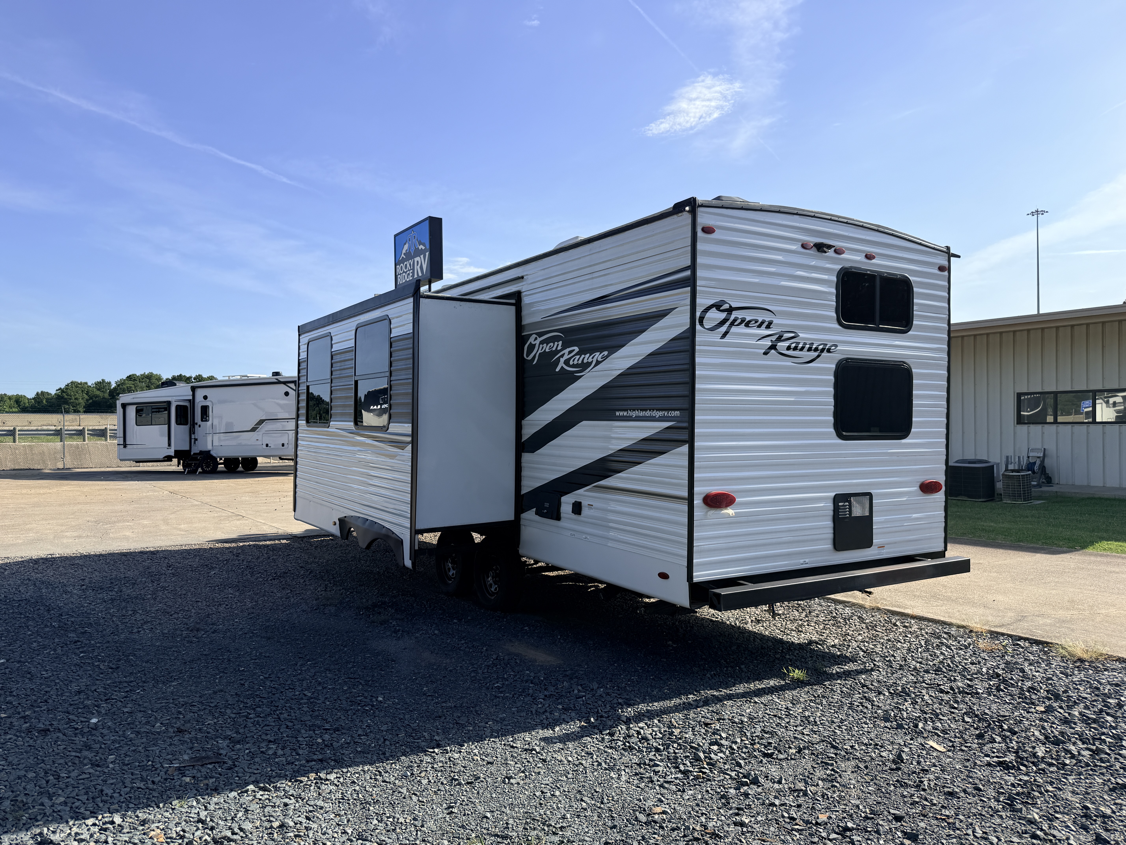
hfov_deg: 71.6
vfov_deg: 56.8
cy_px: 422
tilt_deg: +1.1
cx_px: 563
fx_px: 781
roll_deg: -0.2
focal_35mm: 24
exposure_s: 1/4673
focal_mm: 6.76
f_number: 1.78
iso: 80
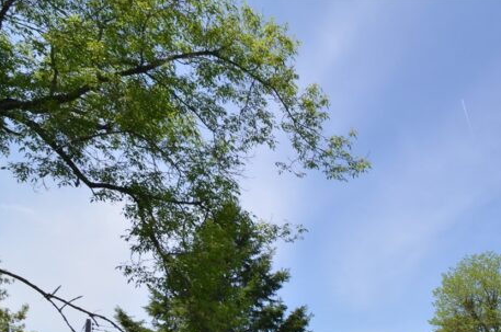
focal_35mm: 43
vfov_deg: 26.3
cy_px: 431
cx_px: 622
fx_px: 602
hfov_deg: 34.6
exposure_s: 1/250
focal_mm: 11
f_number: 8
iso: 125
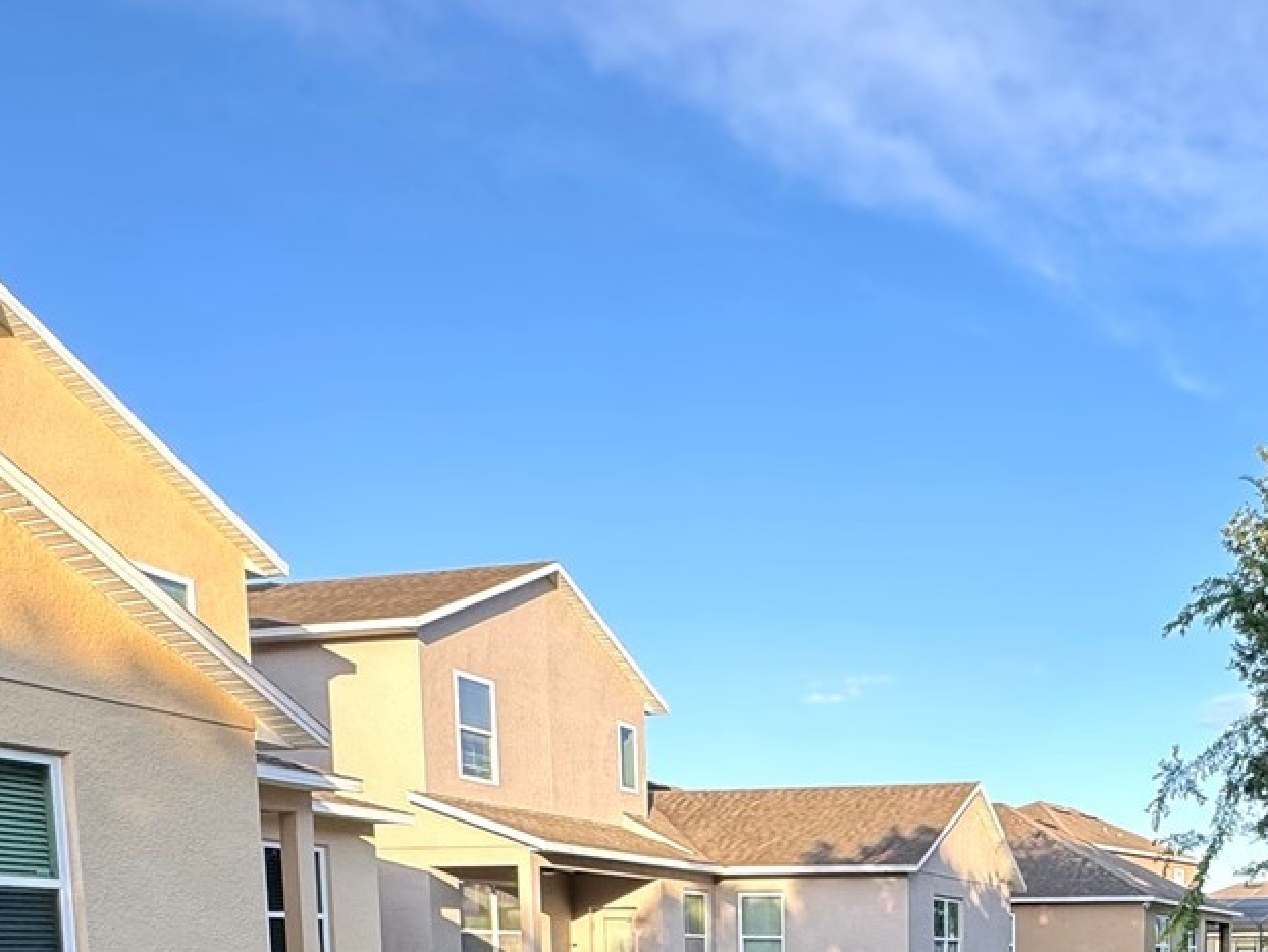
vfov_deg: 33.0
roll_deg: -0.2
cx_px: 1034
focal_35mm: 36
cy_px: 1123
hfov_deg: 48.2
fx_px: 1319
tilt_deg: -7.1
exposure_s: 1/257
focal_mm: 2.22
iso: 40
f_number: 2.2
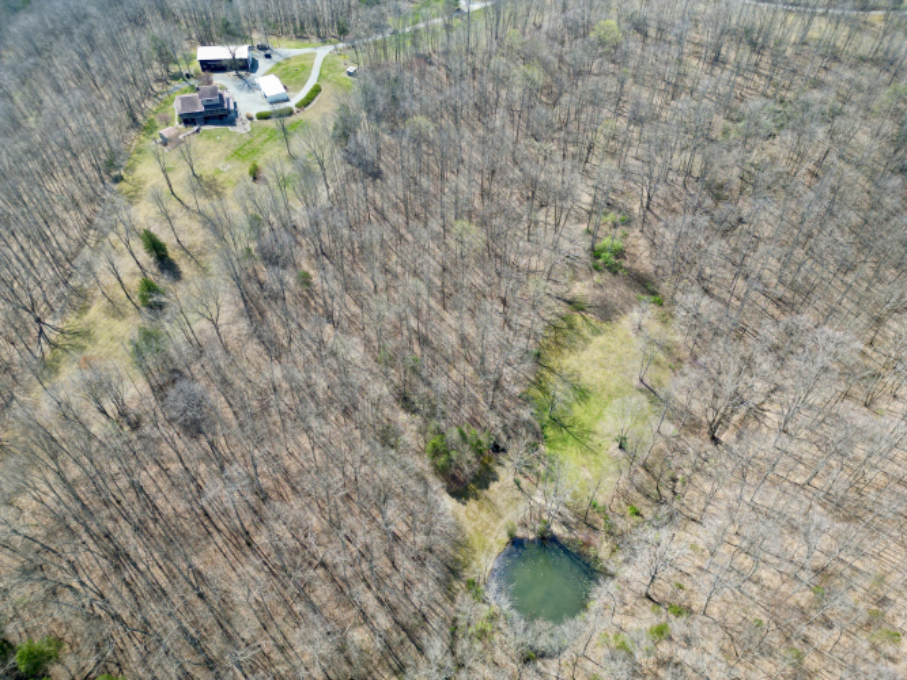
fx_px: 629
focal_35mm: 24
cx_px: 454
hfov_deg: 71.6
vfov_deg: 56.8
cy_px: 340
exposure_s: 1/1000
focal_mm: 6.72
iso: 110
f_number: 1.7
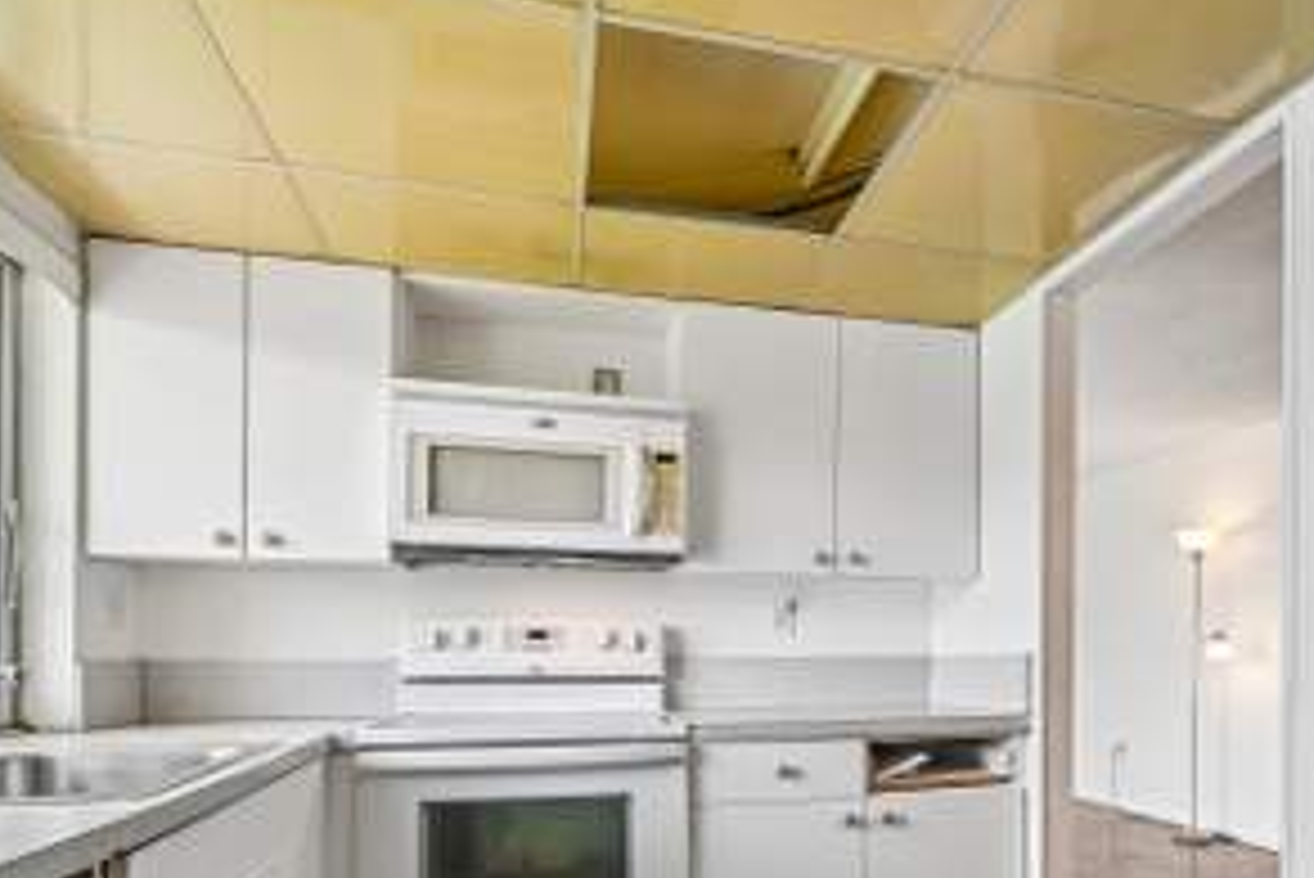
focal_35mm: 23
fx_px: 840
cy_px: 678
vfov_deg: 52.3
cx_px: 774
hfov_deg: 75.4
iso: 3200
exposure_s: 1/400
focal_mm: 14
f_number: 8
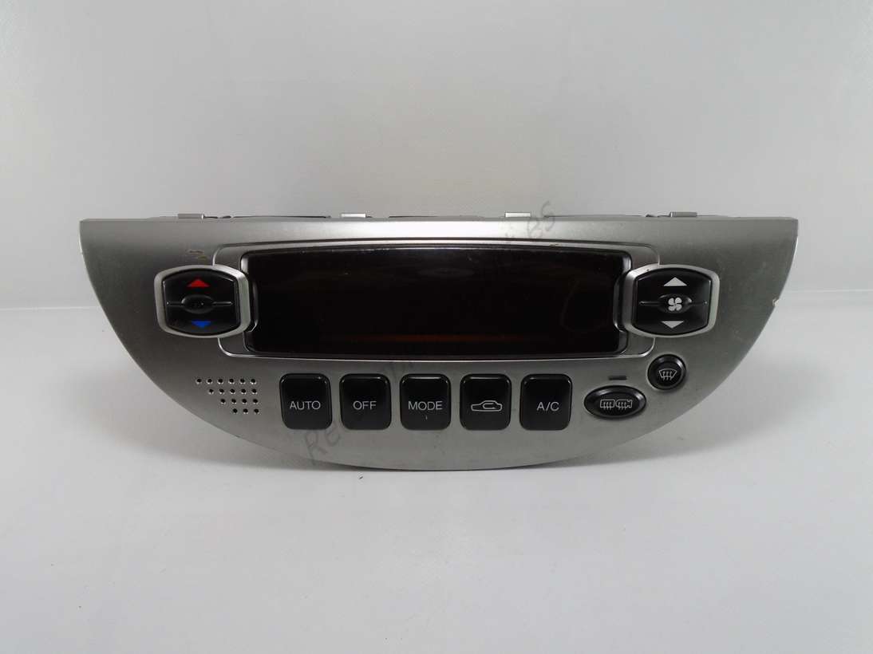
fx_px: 656
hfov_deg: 67.3
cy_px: 327
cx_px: 436
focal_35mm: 26
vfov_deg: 53.0
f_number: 3.2
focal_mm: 4.6
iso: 100
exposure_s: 1/125
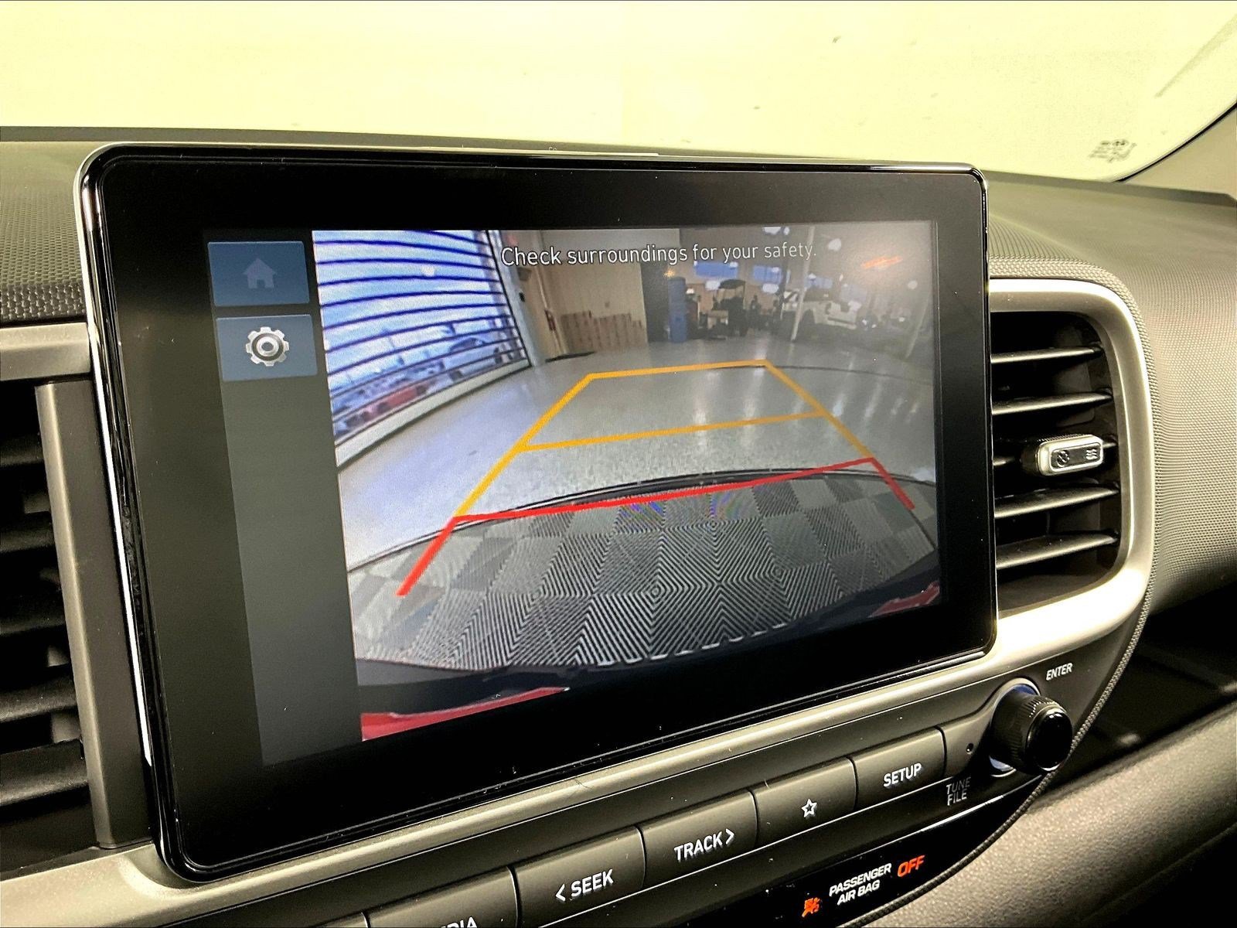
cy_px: 464
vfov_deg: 48.2
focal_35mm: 29
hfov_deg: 61.7
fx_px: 1036
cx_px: 618
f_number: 1.8
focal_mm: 3
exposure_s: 1/60
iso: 100
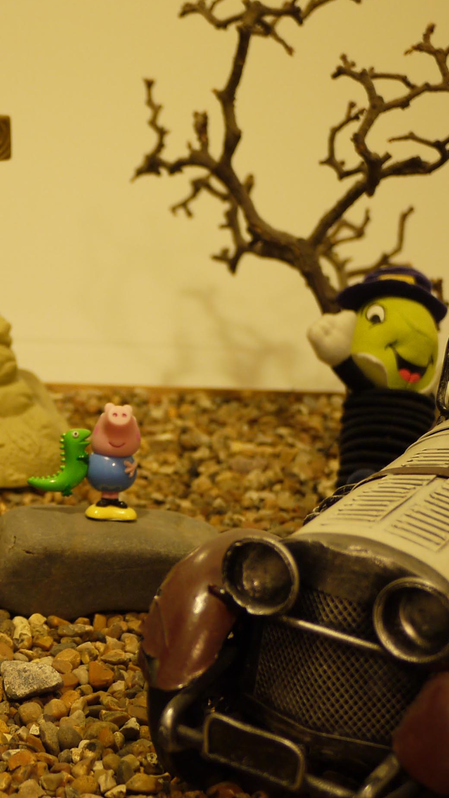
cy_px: 435
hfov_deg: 17.8
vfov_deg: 31.9
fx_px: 1397
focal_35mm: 66
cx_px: 0
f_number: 2.5
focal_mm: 14
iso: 200
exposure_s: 1/20
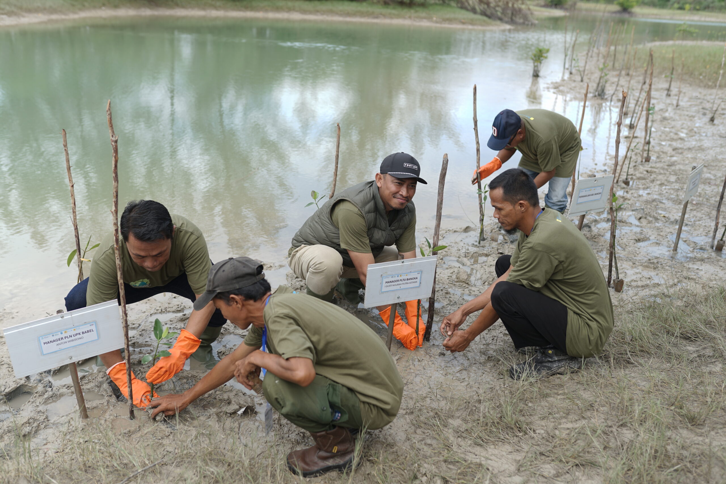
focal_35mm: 35
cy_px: 242
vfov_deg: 37.9
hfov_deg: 54.4
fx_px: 706
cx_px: 363
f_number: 2.8
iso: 80
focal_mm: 35
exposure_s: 1/400
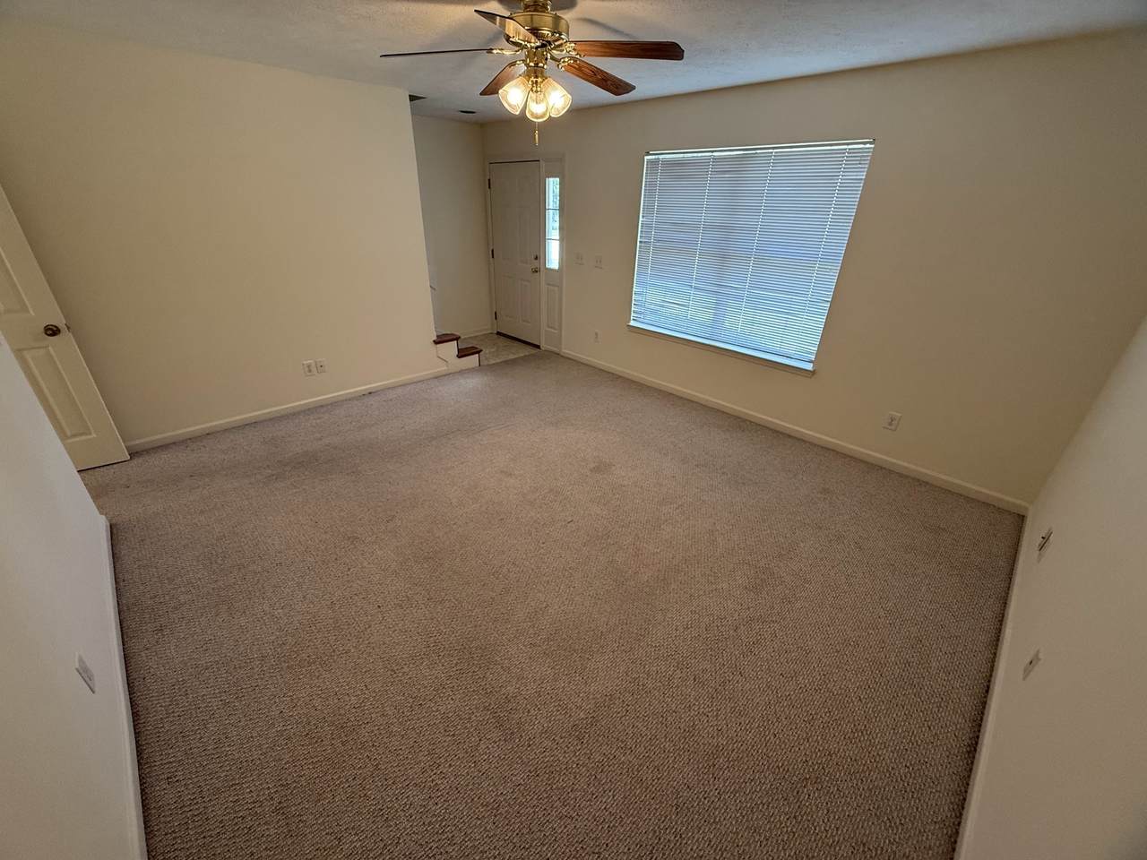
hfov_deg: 102.1
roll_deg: -1.7
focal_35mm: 14
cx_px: 574
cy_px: 430
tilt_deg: -26.1
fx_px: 464
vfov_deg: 85.7
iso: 250
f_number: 2.2
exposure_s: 1/120
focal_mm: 2.22
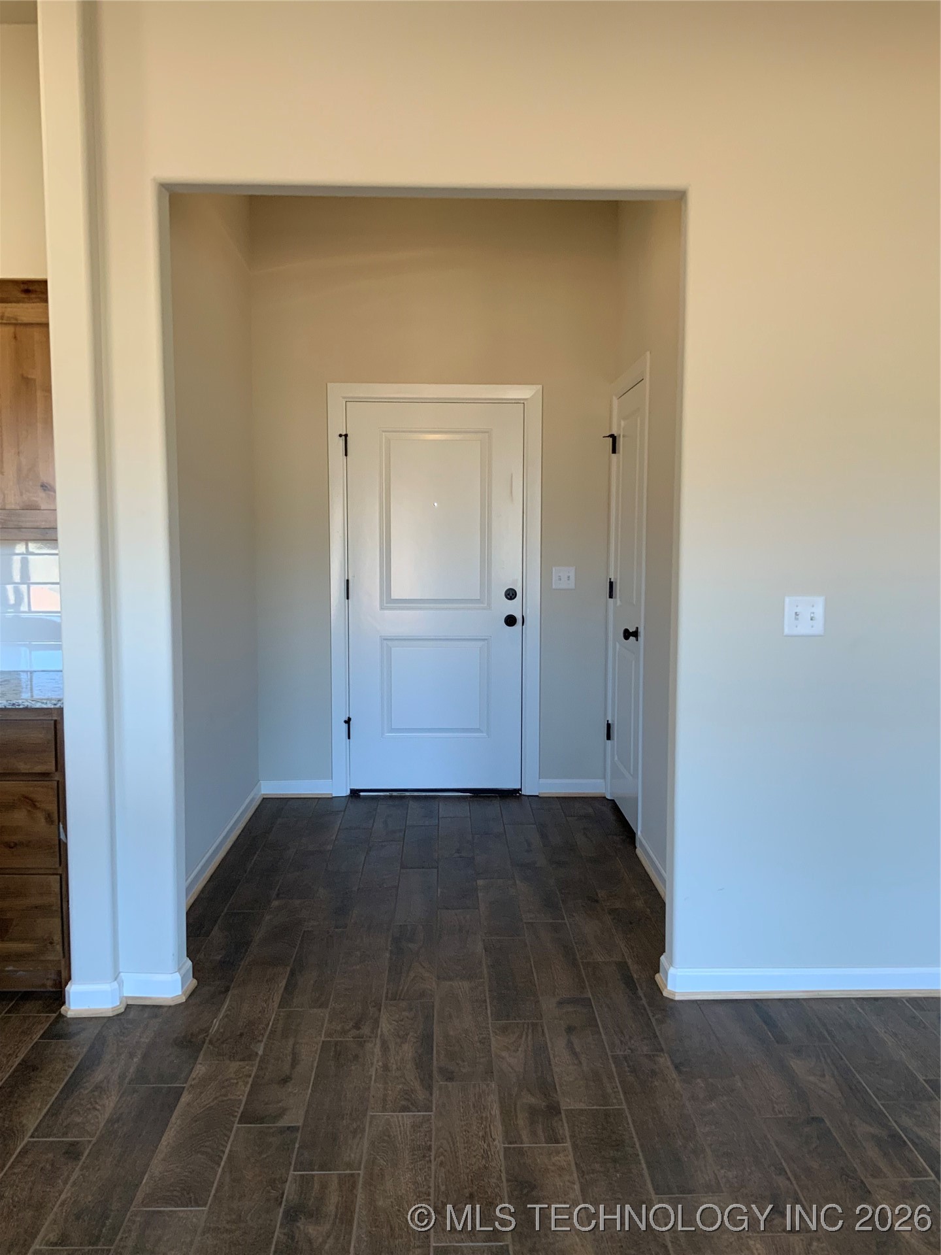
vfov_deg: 61.7
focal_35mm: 29
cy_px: 628
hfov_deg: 48.2
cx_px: 470
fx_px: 1051
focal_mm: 3
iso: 64
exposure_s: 1/120
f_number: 1.8
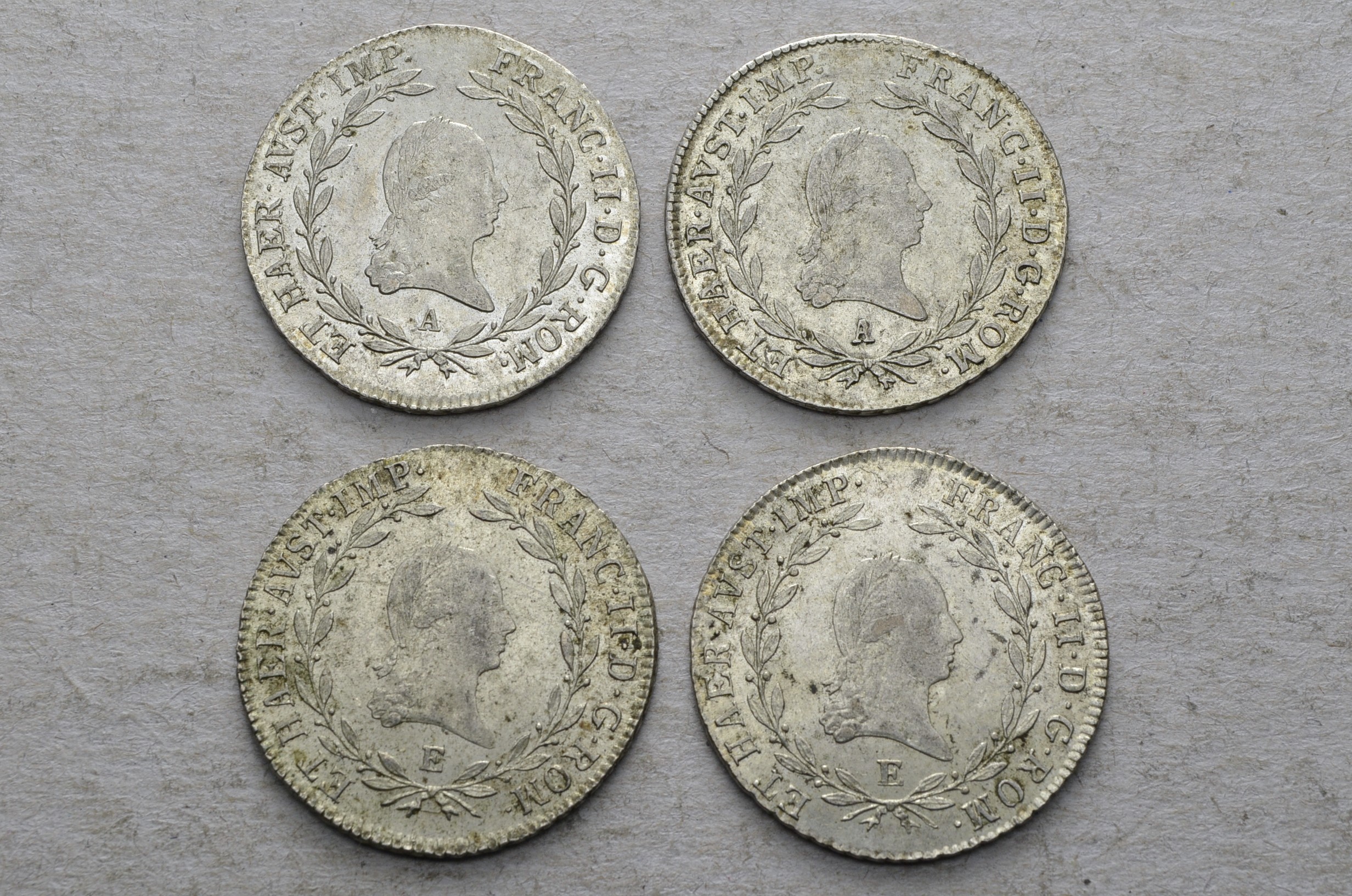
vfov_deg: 18.8
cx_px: 676
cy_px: 448
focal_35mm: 72
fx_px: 2698
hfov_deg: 28.1
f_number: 14
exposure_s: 1/250
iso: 400
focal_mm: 48
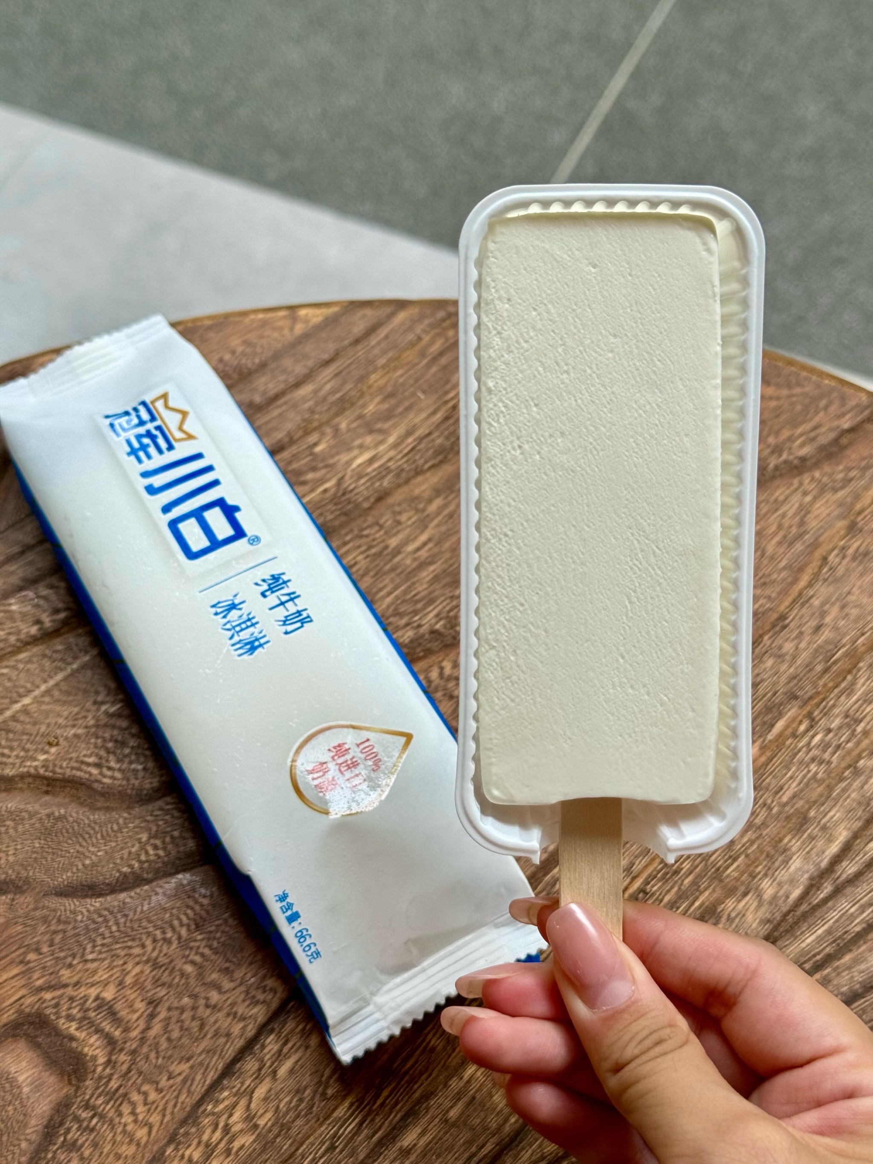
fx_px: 1614
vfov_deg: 39.7
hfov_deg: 30.3
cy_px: 582
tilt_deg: -56.5
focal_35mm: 48
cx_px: 436
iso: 50
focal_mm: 6.76
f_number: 1.78
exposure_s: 1/121
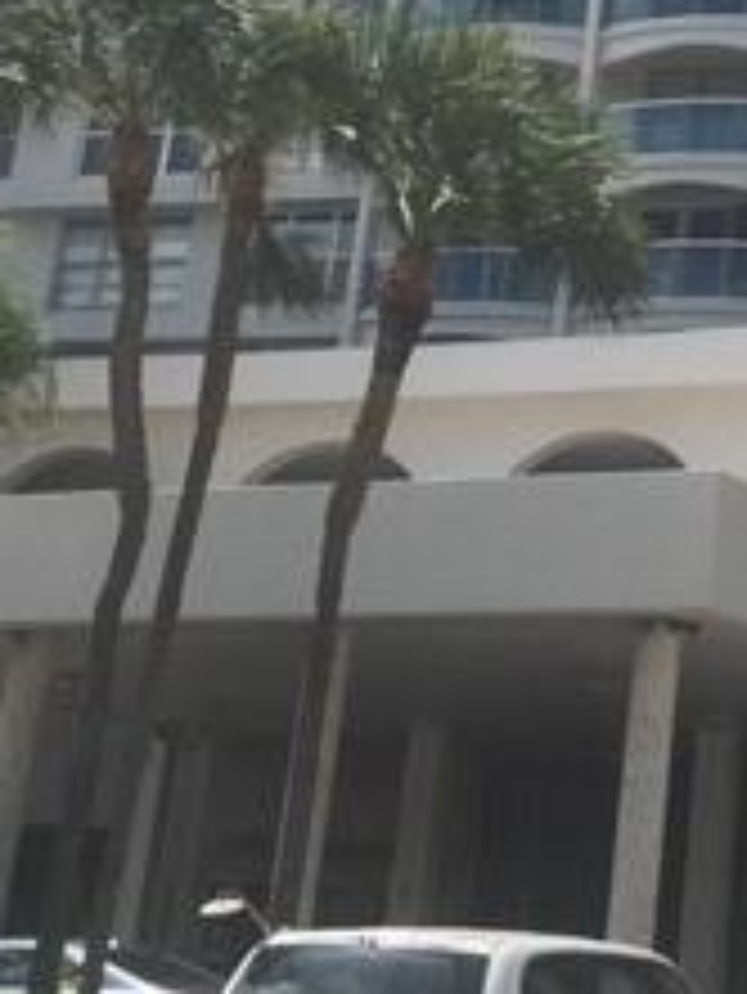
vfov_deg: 22.2
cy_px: -40
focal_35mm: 84
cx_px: 936
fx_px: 2415
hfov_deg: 16.7
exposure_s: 1/1508
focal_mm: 4.15
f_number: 2.2
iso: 25
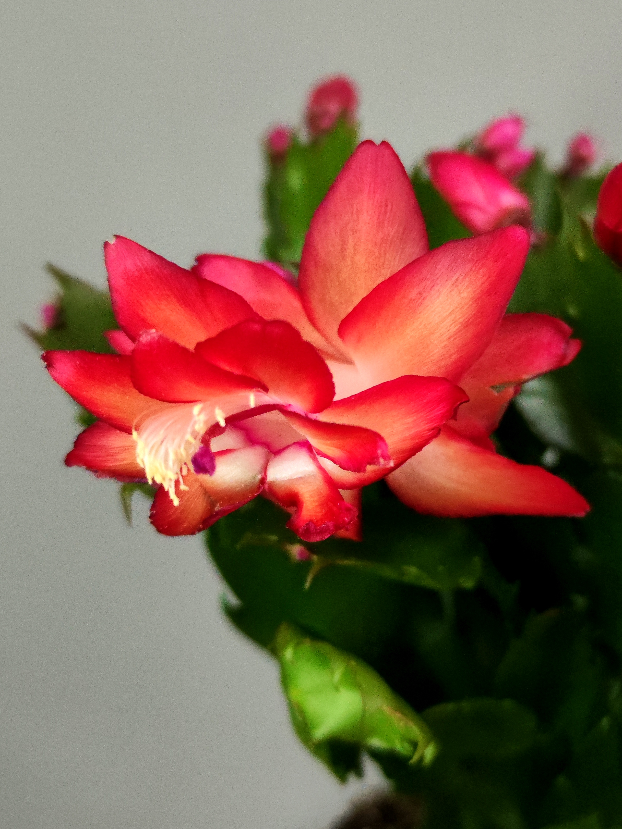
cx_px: 381
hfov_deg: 47.9
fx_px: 695
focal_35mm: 29
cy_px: 409
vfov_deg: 61.7
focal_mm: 7.01
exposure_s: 1/400
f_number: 1.69
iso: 4828
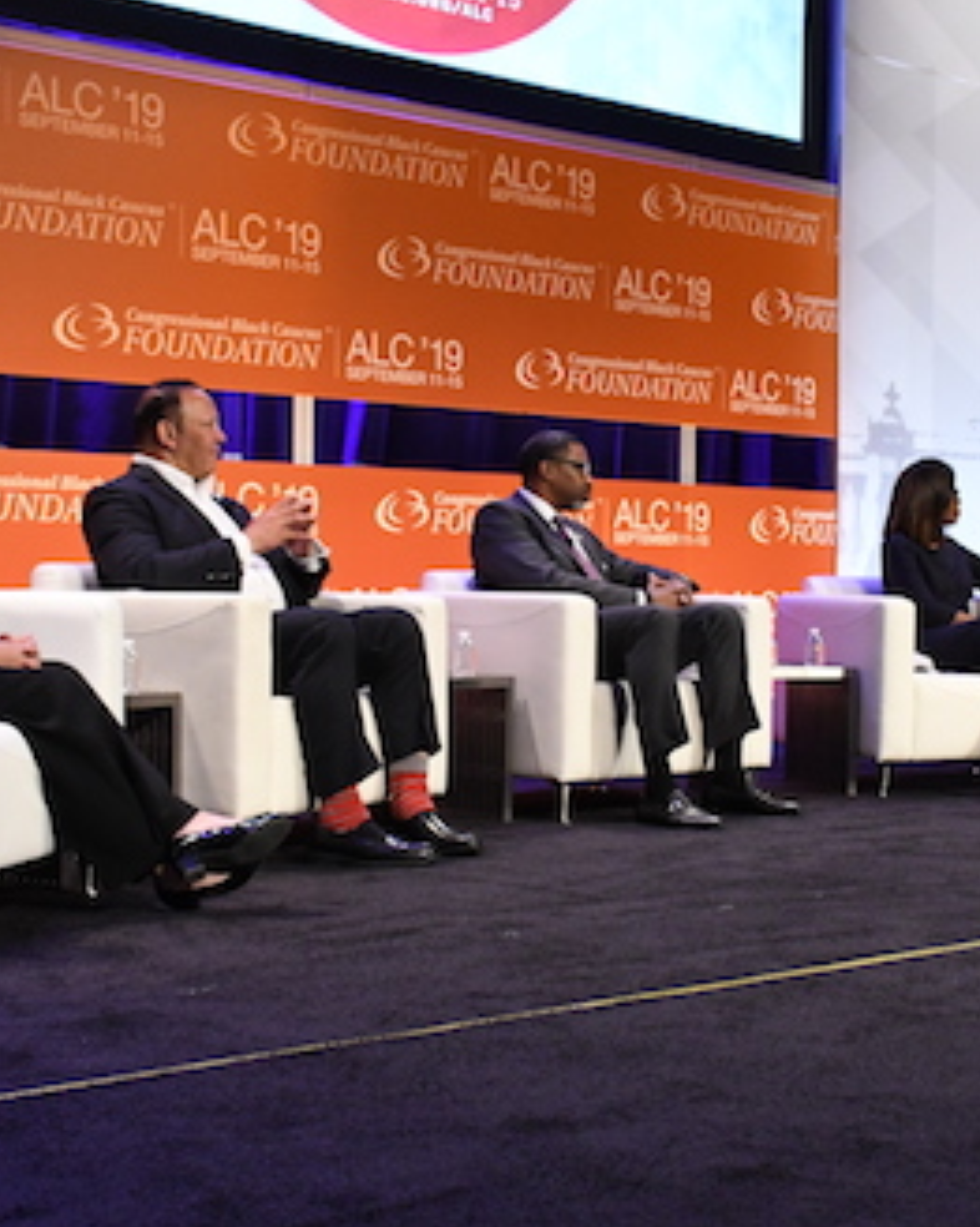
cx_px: 703
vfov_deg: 30.0
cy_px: 606
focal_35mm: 63
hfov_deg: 24.0
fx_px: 2286
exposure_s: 1/125
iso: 3200
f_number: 5.6
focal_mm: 22
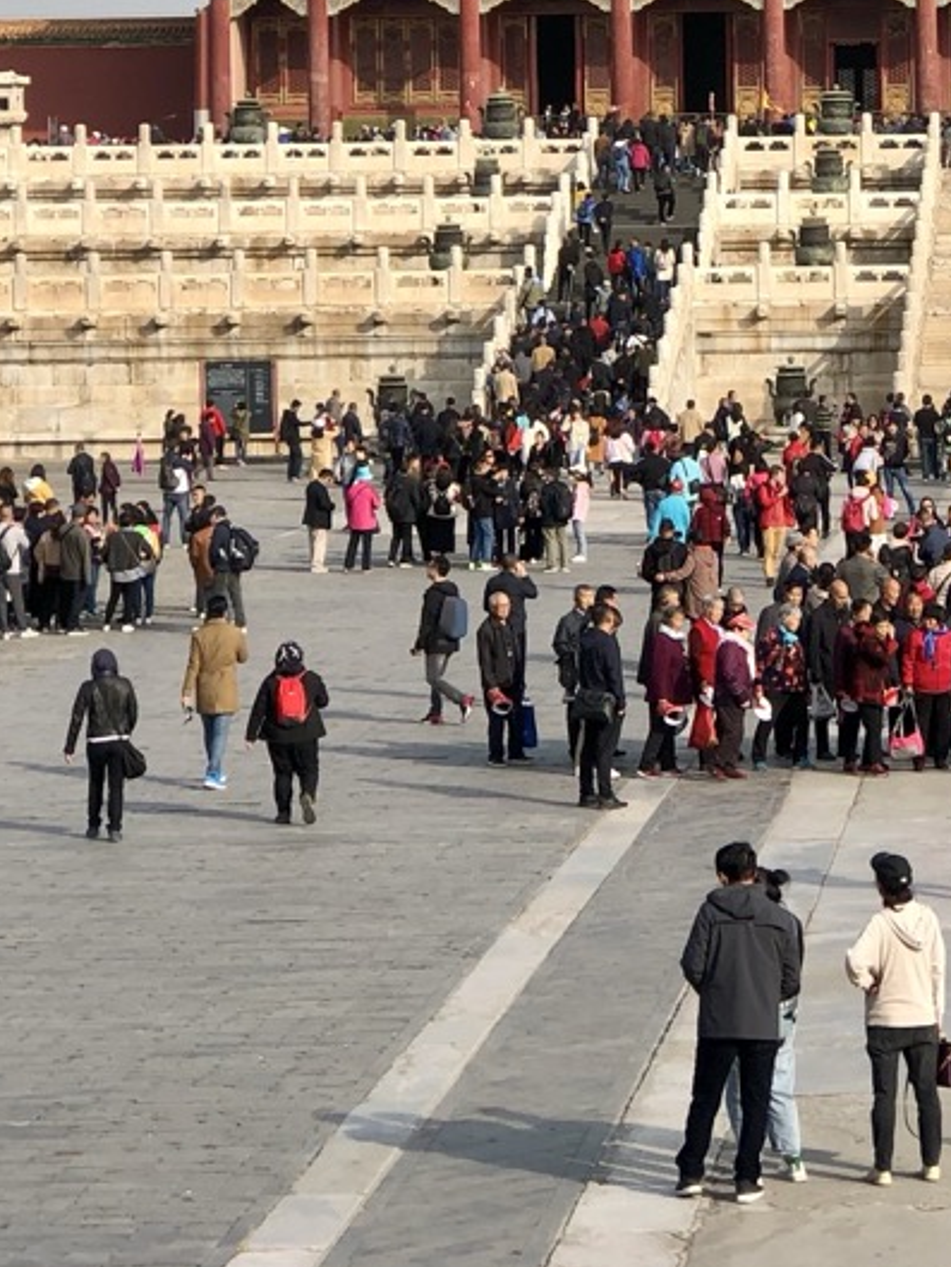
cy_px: 192
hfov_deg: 10.6
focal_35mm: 138
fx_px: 5053
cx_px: 985
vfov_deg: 14.2
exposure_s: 1/552
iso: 20
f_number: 2.8
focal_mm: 6.6
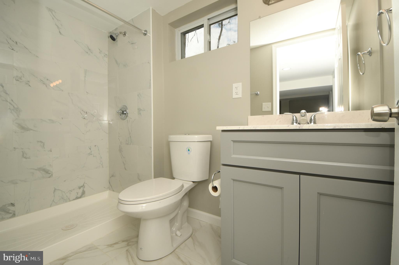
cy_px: 132
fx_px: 166
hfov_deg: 100.4
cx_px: 200
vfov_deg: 77.3
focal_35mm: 15
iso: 200
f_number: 9
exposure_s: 1/250
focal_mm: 10
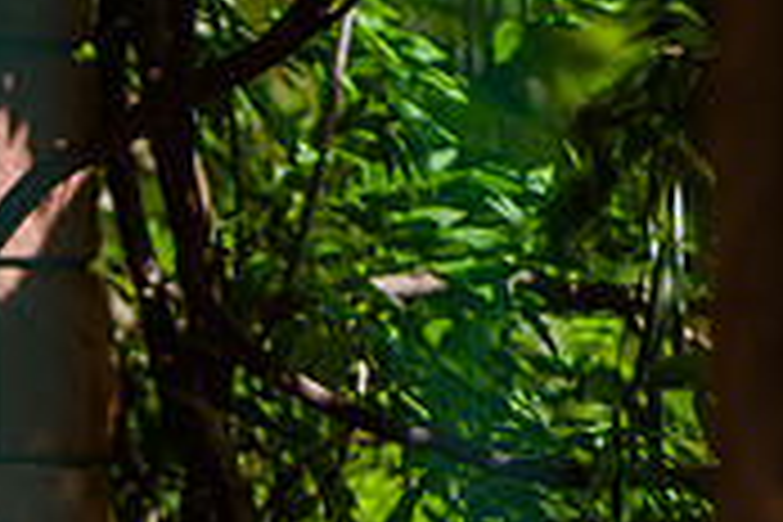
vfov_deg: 2.0
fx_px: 14854
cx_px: -27
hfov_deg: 3.0
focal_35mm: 683
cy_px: 540
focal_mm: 200
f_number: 2.8
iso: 320
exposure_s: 1/2500
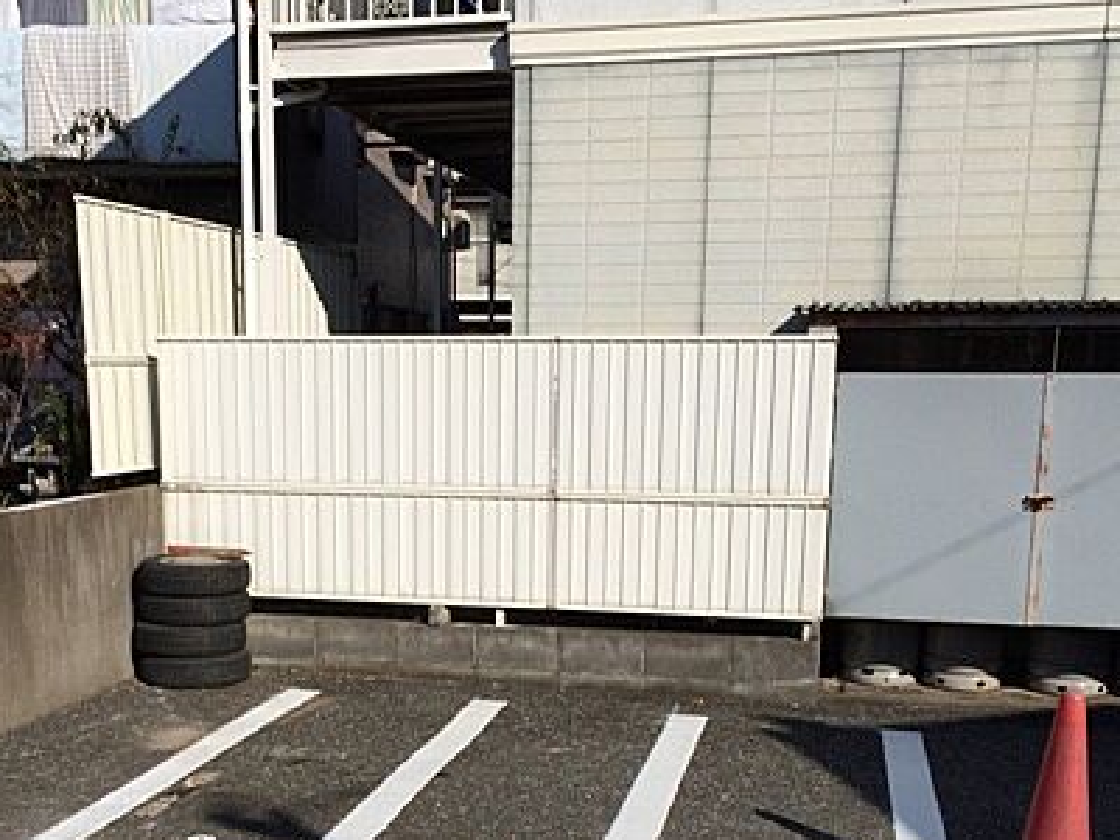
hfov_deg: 39.5
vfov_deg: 29.7
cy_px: 650
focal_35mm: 48
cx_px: 470
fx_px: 1553
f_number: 2.2
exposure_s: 1/4566
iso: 40
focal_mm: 4.12
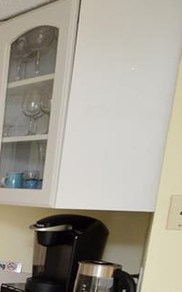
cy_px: 299
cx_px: -287
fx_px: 477
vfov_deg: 31.2
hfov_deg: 13.5
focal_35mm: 60
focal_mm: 12
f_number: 4
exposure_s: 1/60
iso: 400
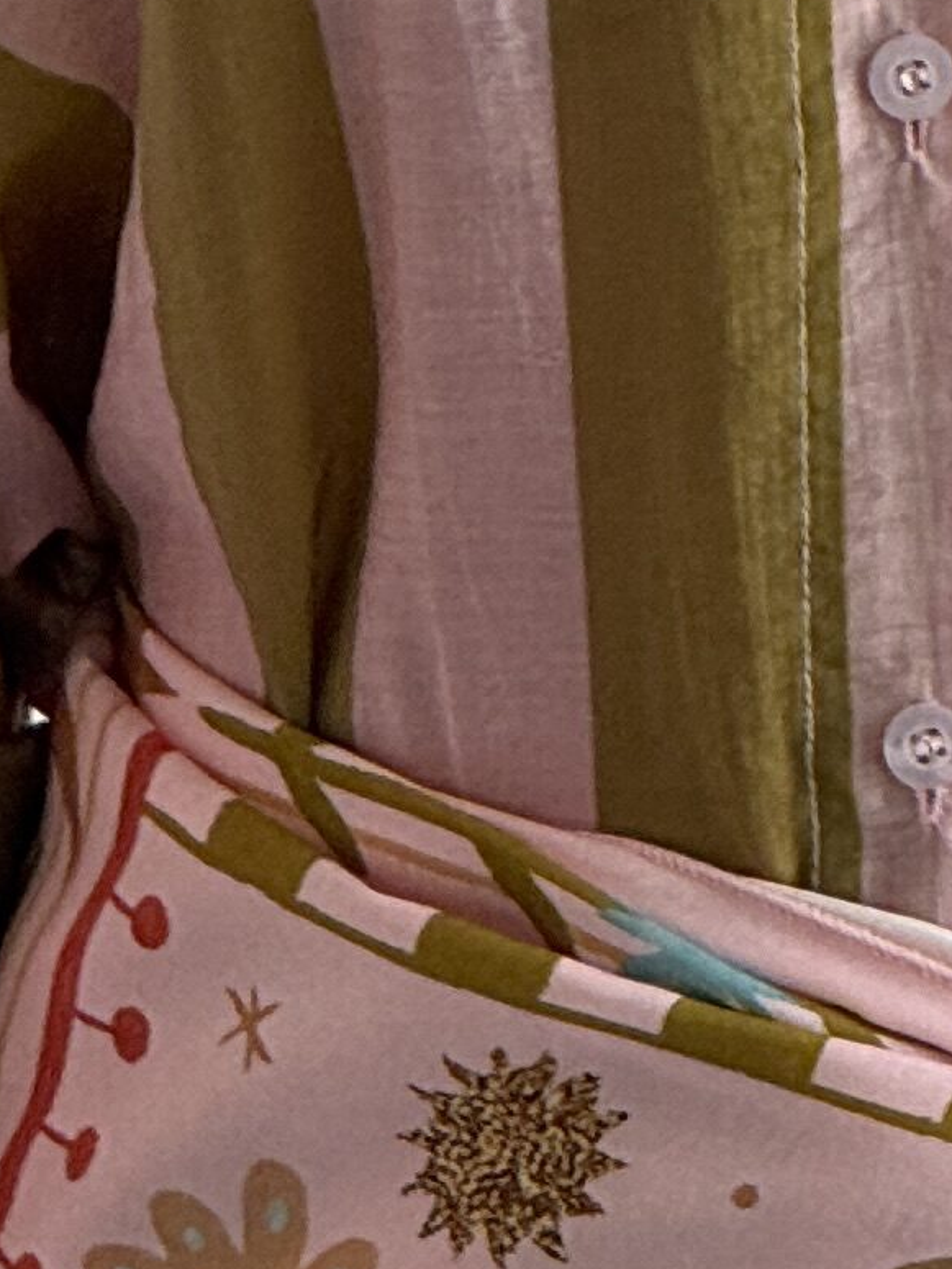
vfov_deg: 3.2
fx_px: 22905
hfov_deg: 2.4
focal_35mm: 625
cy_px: 1103
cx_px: 1204
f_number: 2.8
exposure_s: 1/100
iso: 80
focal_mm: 15.66
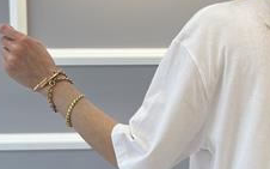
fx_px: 861
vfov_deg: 11.2
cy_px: 108
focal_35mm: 117
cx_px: 203
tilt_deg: -9.0
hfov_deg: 17.7
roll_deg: +0.3
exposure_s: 1/201
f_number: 1.78
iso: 80
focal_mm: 6.86
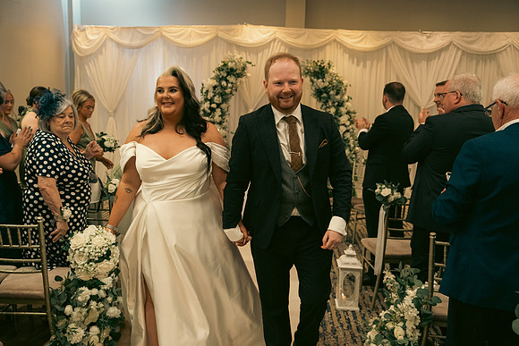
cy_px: 173
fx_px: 447
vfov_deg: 42.3
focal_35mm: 31
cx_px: 260
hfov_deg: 60.3
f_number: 3.5
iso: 2500
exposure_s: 1/160
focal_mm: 31
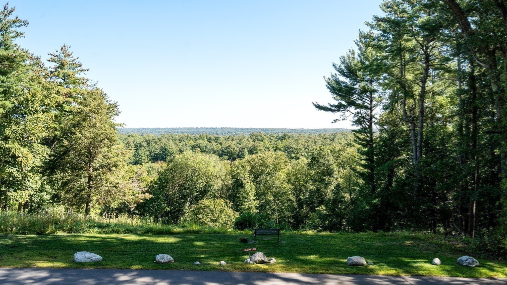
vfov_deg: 34.6
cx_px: 251
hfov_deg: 58.0
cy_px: 134
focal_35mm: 34
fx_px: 457
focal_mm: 32
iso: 320
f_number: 7.1
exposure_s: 1/800
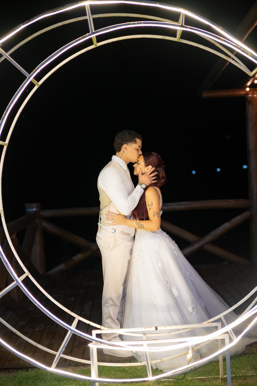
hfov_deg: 26.0
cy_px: 193
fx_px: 557
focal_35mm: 52
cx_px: 128
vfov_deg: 38.2
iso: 1600
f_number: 1.4
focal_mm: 35
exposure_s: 1/1250
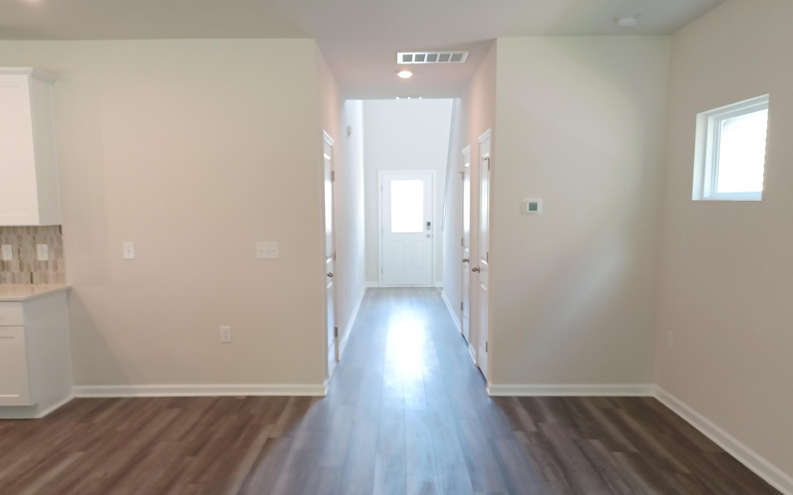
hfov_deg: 61.2
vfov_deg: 40.4
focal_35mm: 31
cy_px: 293
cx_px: 394
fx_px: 670
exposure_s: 1/30
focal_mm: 4.6
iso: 200
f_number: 1.8
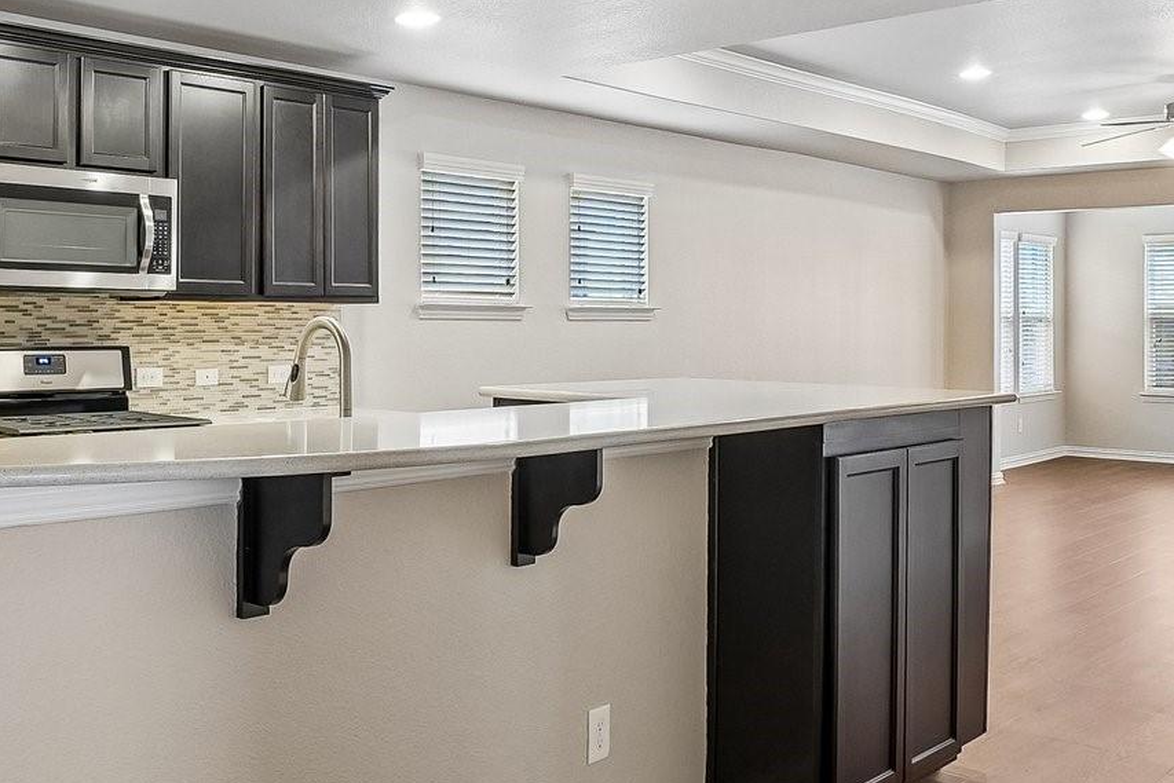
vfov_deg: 36.8
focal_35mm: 36
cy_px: 341
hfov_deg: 51.9
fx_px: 1174
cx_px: 372
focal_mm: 10
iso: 400
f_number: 8
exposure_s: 1/8
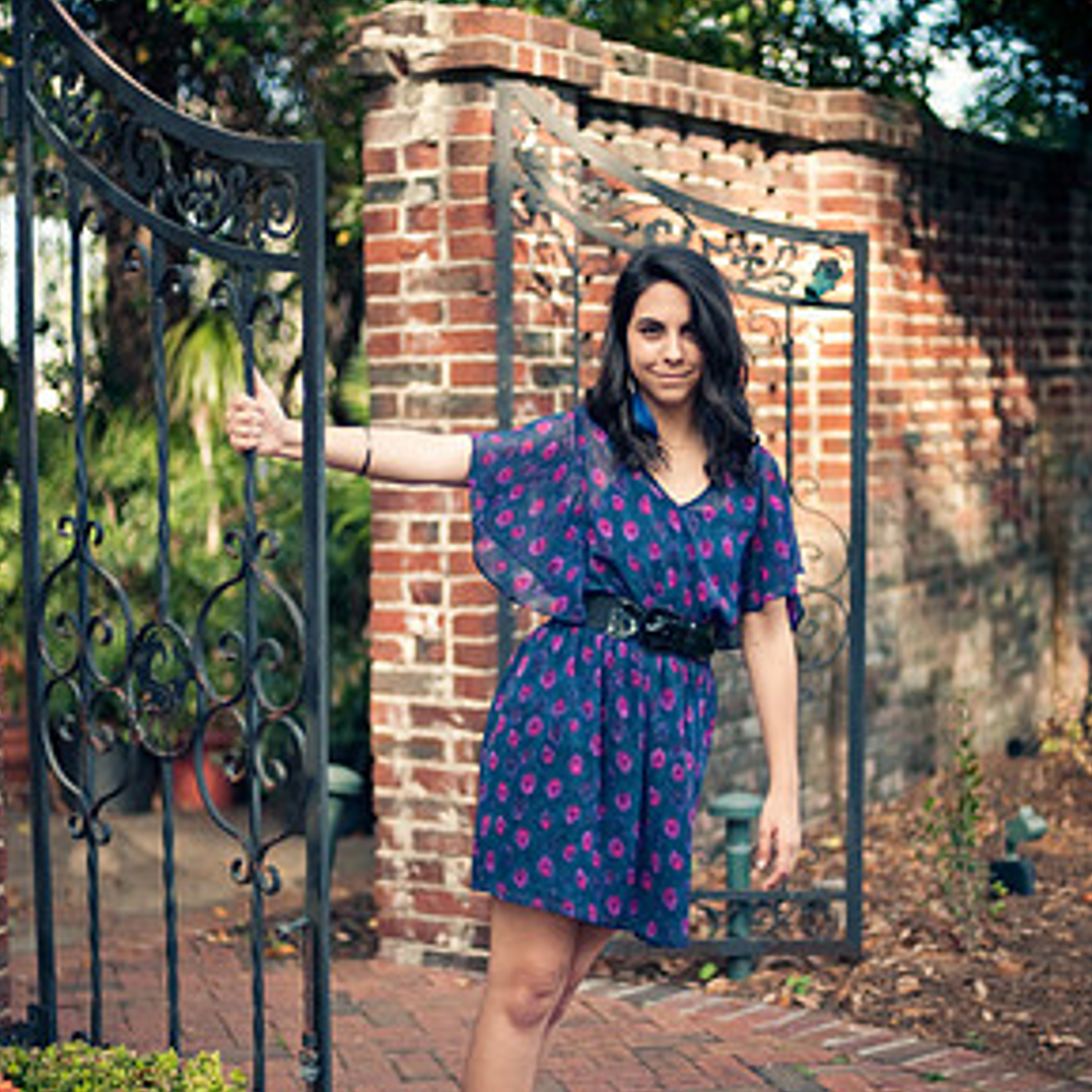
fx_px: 2356
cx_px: 542
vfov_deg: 26.1
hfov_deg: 26.1
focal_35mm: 66
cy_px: 608
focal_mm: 50
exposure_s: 1/3200
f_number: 1.4
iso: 320
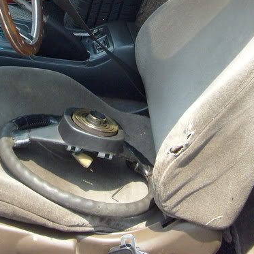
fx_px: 706
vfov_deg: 19.7
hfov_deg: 20.3
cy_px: -7
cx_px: 75
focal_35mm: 85
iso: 80
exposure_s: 1/350
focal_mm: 5.8
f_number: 2.8
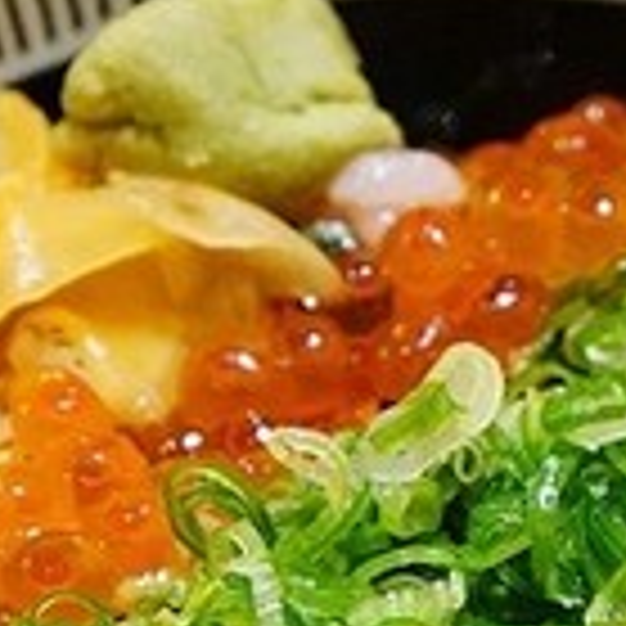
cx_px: 513
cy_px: 707
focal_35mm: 165
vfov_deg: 10.5
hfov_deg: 10.6
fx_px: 3376
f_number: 4
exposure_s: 1/60
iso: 3200
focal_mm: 30
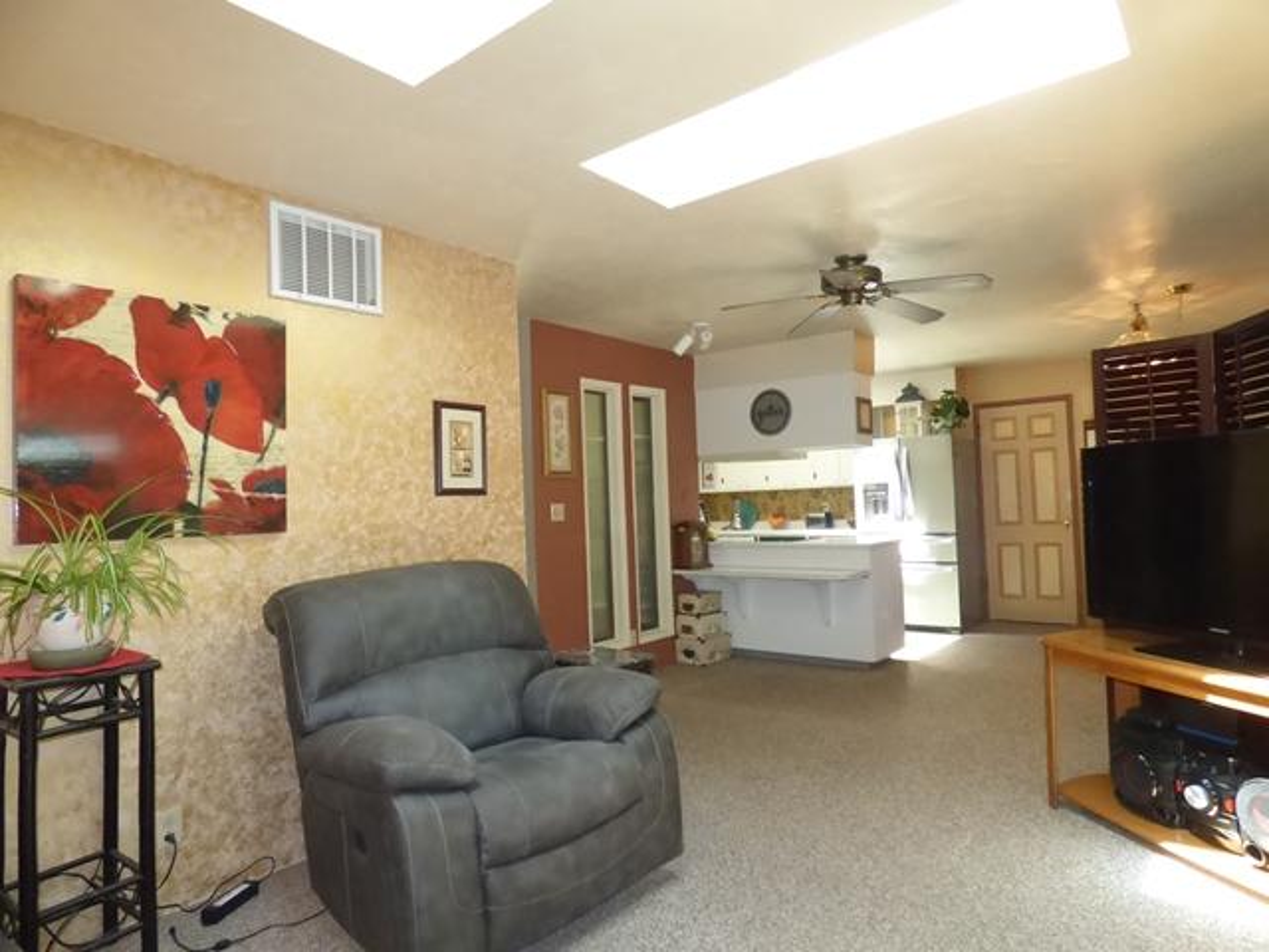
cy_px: 476
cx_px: 634
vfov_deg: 66.0
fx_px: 733
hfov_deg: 81.7
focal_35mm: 20
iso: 800
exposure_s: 1/160
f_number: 2.8
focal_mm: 3.58
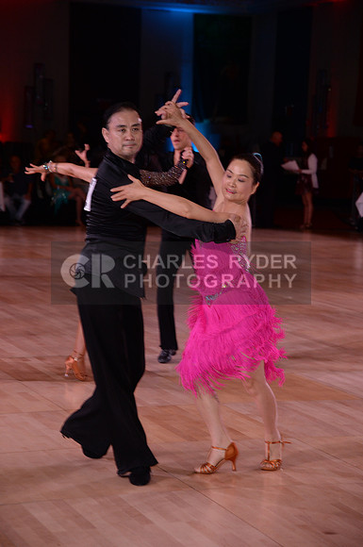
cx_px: 182
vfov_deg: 20.8
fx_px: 1487
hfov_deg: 13.9
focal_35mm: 98
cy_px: 274
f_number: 5.6
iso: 1600
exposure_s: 1/250
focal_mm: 98
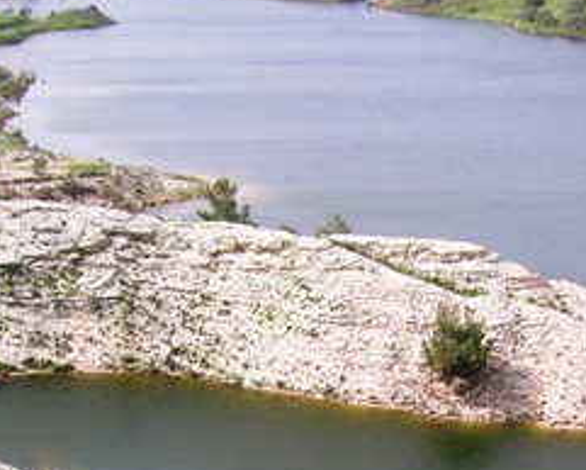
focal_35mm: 88
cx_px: 401
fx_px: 1527
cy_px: 447
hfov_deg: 21.6
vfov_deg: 17.2
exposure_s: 1/254
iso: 50
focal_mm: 5.7
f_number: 4.9
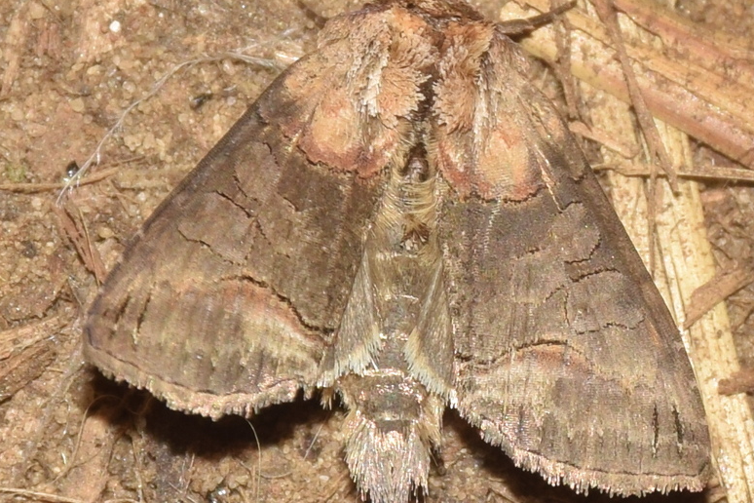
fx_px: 5445
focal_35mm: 260
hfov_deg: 7.9
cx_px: 450
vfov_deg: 5.3
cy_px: 269
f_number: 13
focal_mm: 140
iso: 100
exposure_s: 1/160
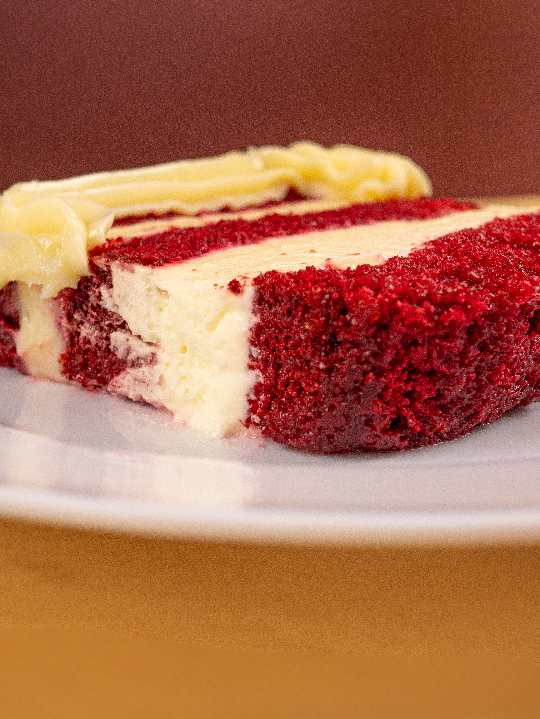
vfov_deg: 38.2
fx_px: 1040
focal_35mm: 50
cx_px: 270
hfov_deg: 29.1
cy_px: 360
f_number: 6.3
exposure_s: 1/125
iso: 1000
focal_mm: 25
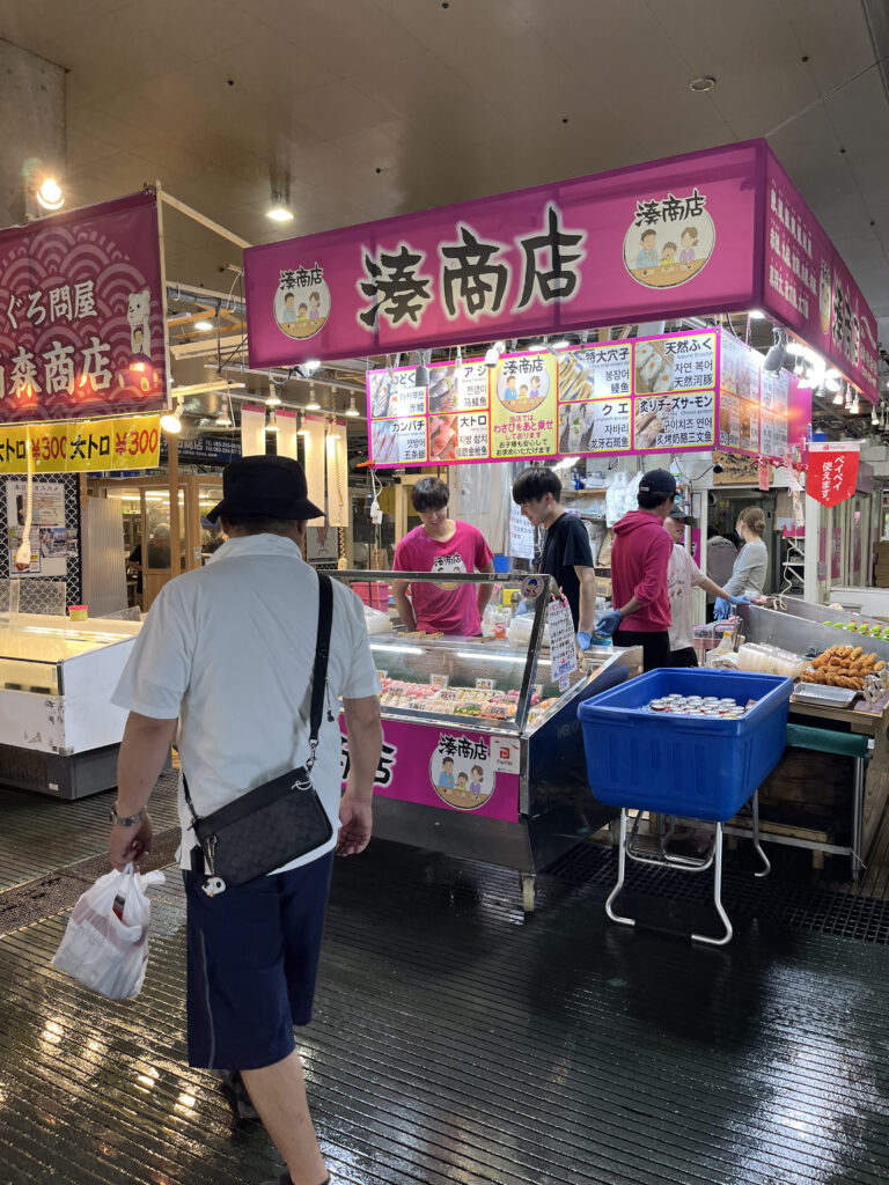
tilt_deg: -4.6
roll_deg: +1.9
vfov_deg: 67.3
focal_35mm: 26
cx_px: 444
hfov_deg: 53.1
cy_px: 592
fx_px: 890
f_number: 1.6
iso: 80
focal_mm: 5.1
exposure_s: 1/120
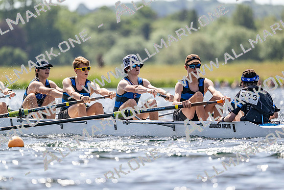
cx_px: 142
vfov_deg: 3.4
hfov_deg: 5.2
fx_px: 3156
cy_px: 95
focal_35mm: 400
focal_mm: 400
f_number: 4.5
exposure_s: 1/2500
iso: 250
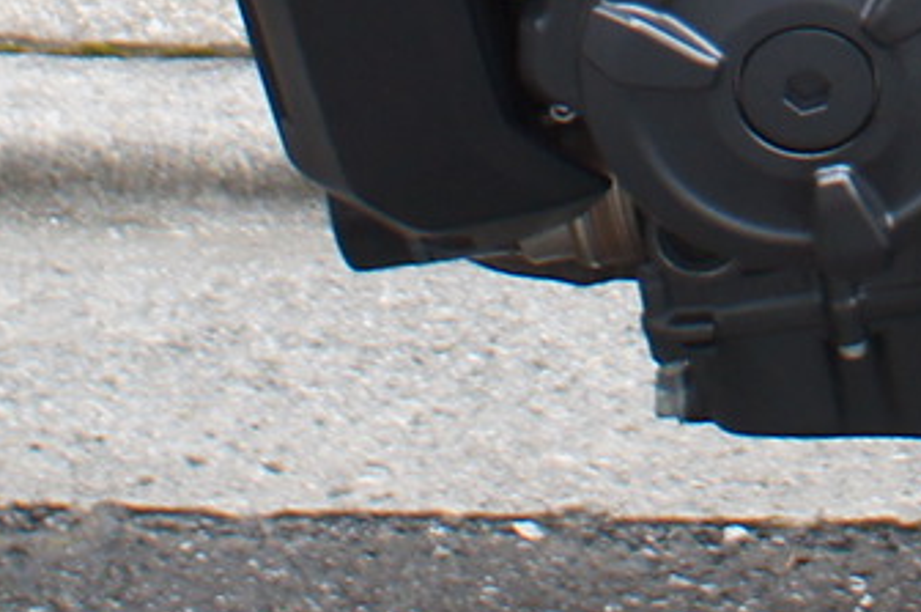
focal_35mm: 175
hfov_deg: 11.5
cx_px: 1113
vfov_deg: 7.0
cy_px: -1249
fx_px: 4471
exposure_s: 1/200
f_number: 4.5
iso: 200
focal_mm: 16
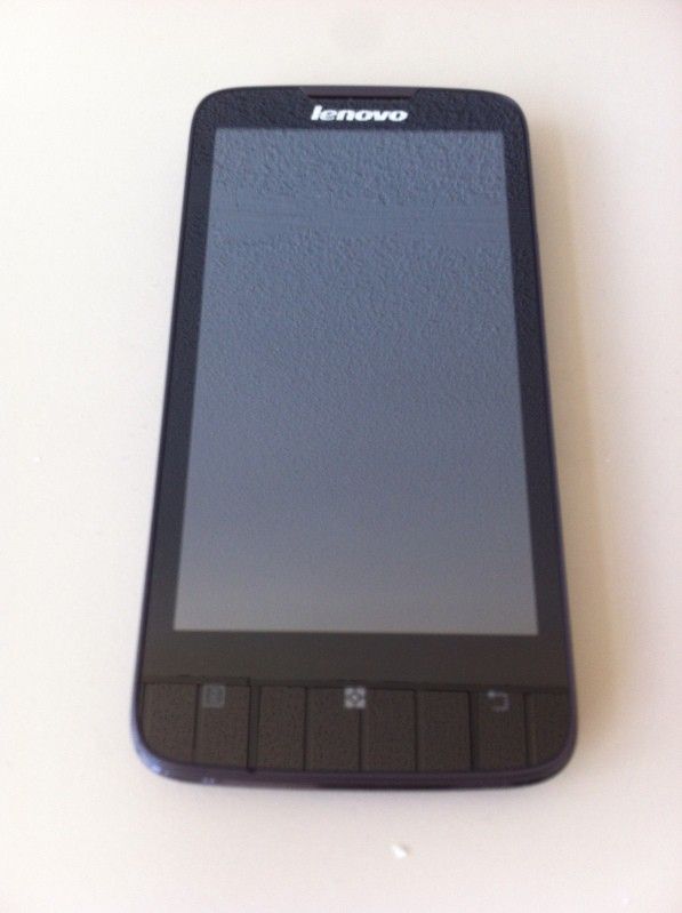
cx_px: 341
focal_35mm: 35
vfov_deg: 52.7
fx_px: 922
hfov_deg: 40.6
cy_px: 456
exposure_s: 1/60
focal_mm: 3.85
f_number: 2.8
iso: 80
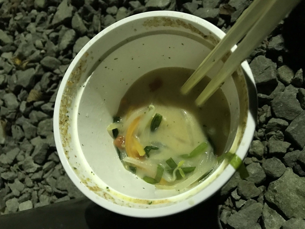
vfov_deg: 49.7
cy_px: 114
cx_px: 152
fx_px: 247
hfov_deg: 63.4
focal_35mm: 28
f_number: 1.8
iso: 100
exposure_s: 1/6
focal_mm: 3.99
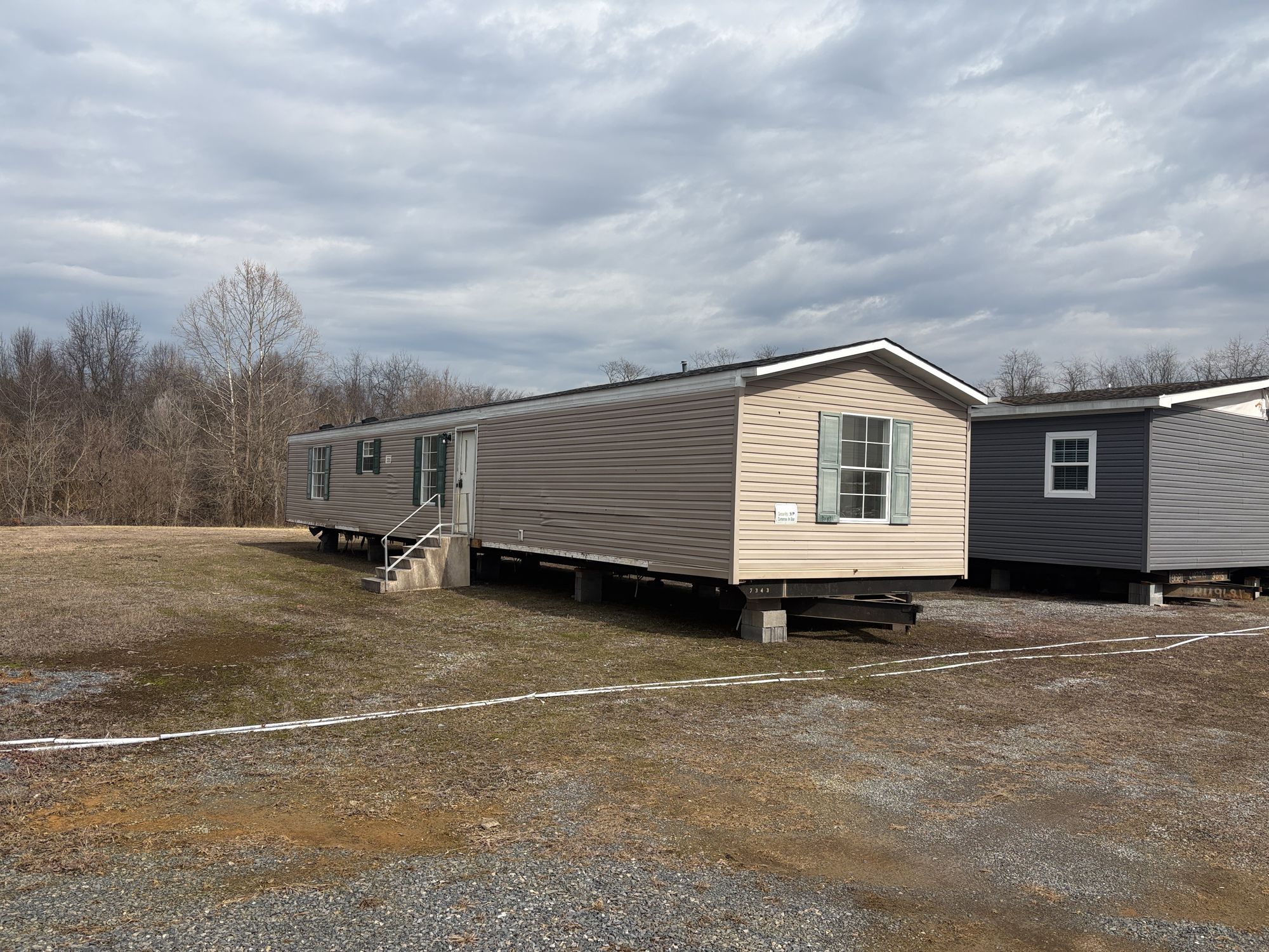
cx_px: 634
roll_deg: -2.0
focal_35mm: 26
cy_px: 476
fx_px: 953
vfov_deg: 53.1
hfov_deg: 67.3
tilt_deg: +1.0
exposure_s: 1/4608
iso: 50
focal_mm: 5.96
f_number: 1.6
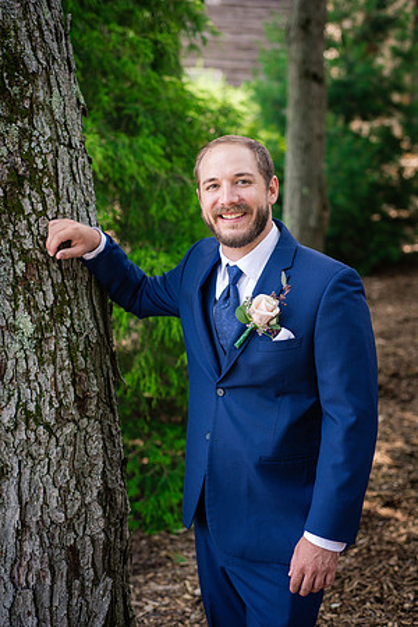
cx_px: 209
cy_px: 314
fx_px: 871
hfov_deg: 27.0
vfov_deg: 39.6
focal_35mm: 50
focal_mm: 50
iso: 250
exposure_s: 1/400
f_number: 2.8
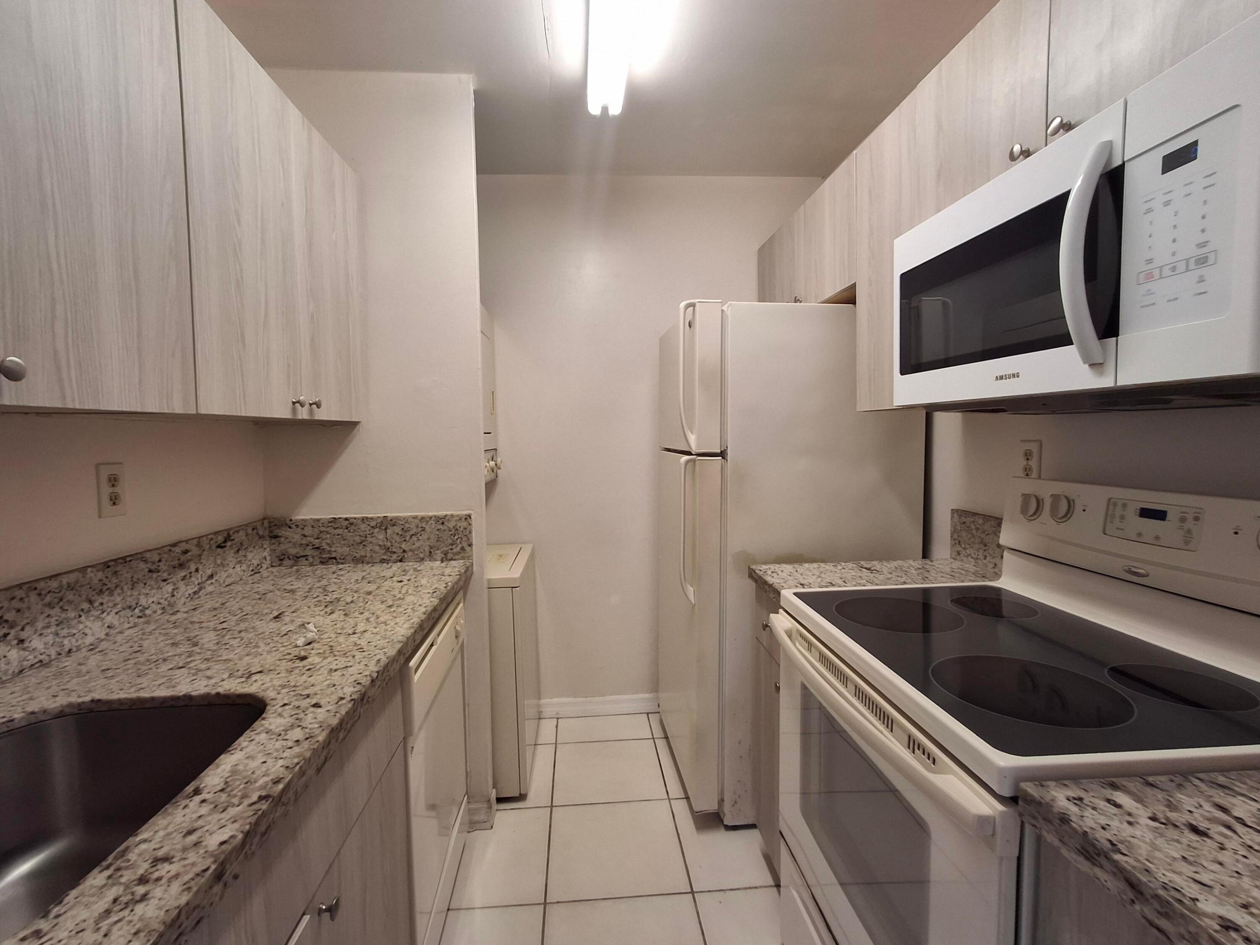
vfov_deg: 78.1
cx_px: 630
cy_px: 472
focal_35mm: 16
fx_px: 582
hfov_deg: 94.5
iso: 50
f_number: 2.2
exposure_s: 1/40
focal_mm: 1.64
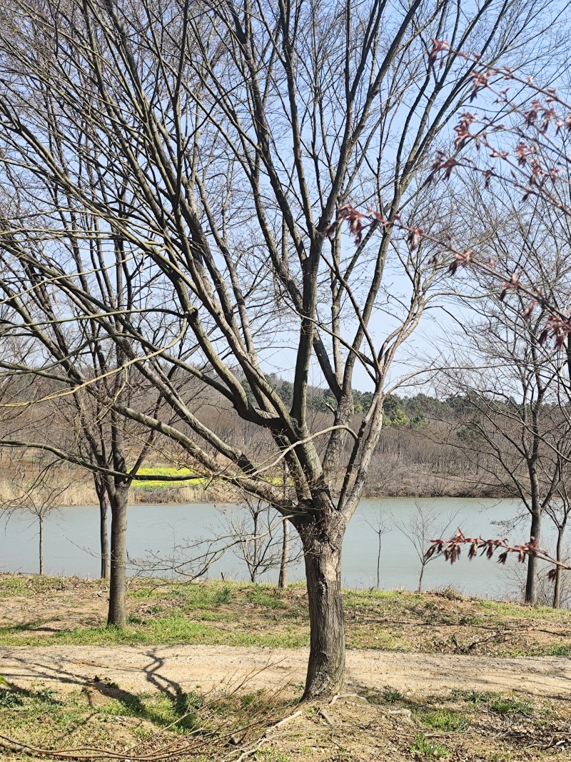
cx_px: 286
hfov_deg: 26.1
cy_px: 381
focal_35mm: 56
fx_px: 1232
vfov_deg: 34.4
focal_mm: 6.19
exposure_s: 1/498
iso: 50
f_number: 1.65
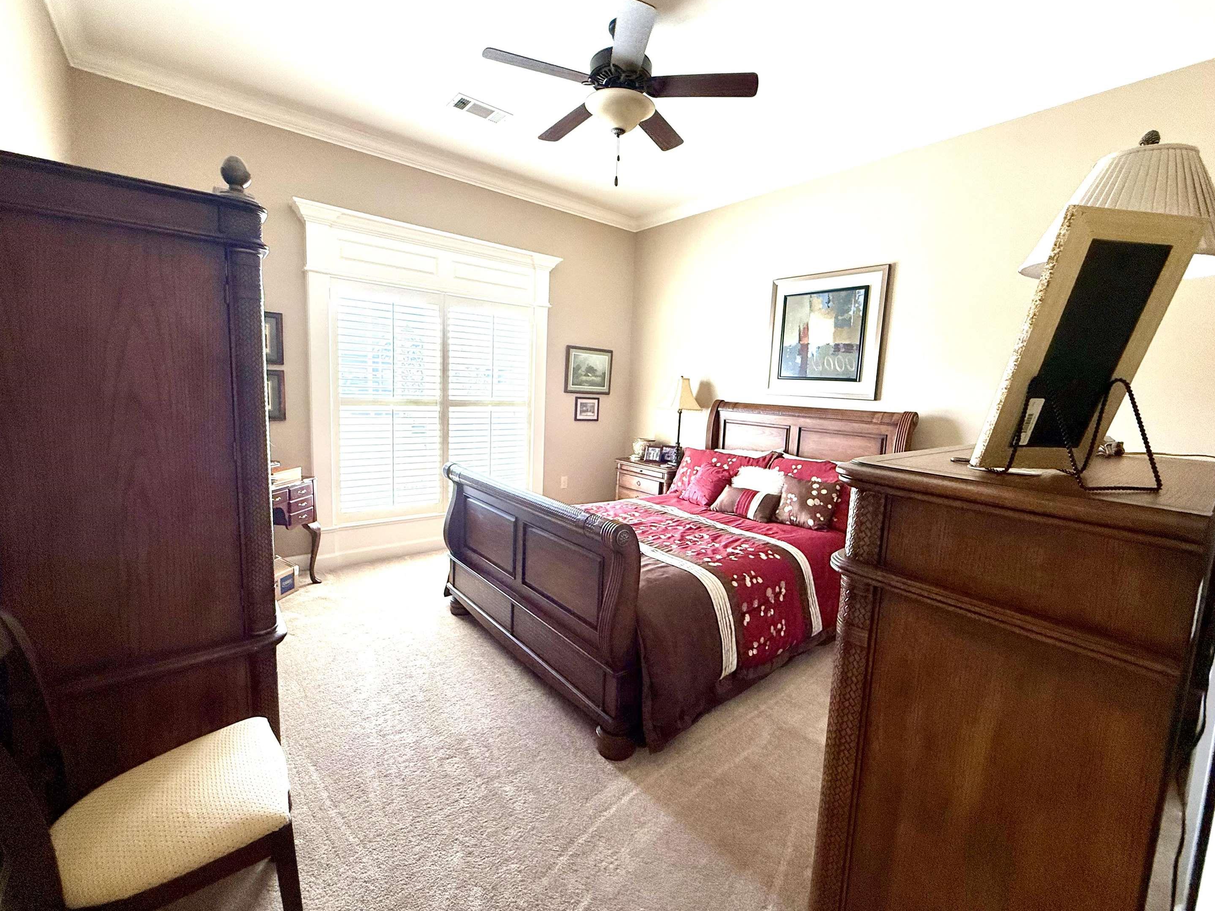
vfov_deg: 81.7
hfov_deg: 98.2
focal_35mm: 15
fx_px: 526
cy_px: 444
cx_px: 623
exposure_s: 1/99
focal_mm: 2.22
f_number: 2.2
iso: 200
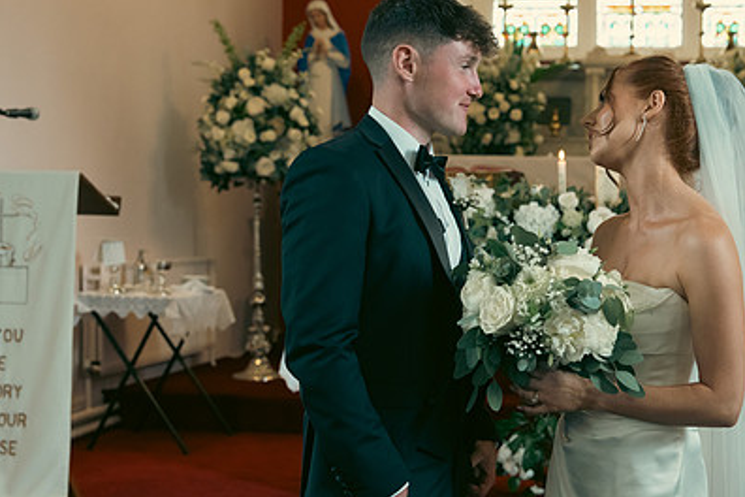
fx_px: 1366
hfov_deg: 30.2
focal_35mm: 66
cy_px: 244
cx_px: 512
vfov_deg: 20.6
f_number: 3.5
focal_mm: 45
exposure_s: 1/200
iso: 2500
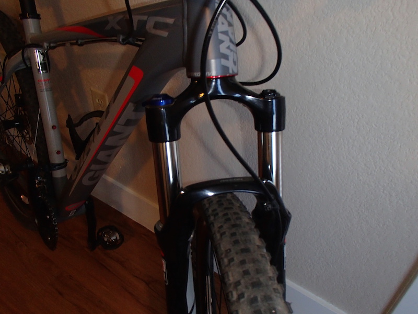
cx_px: 209
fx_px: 338
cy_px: 157
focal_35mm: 28
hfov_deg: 63.4
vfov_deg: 49.7
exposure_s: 1/30
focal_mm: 5
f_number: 3.9
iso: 400
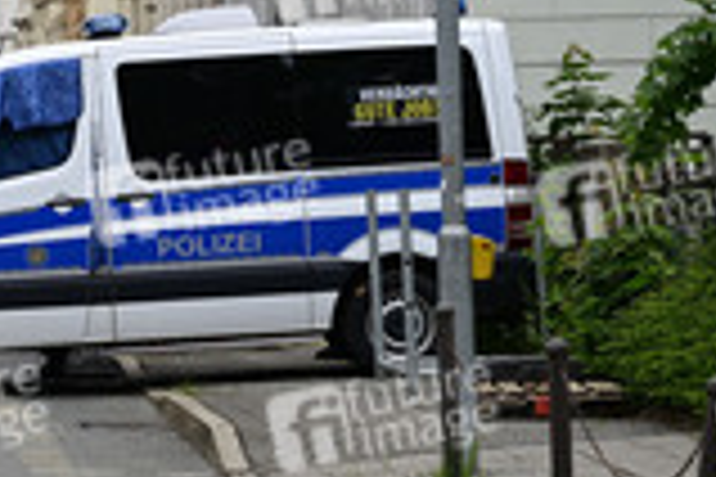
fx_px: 3938
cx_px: -187
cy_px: -144
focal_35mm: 198
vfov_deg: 6.9
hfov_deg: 10.2
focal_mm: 70
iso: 140
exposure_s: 1/400
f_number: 5
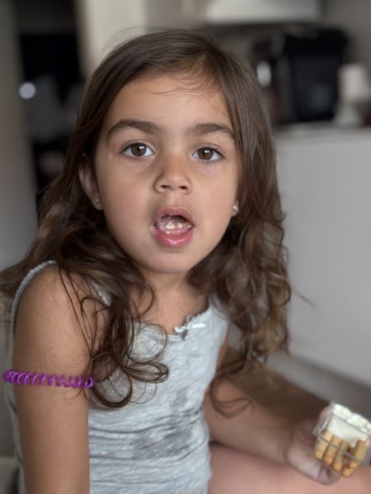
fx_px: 686
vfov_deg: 39.7
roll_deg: +4.4
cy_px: 247
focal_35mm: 48
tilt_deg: -9.0
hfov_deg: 30.3
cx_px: 186
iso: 80
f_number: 1.78
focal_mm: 6.76
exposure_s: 1/100
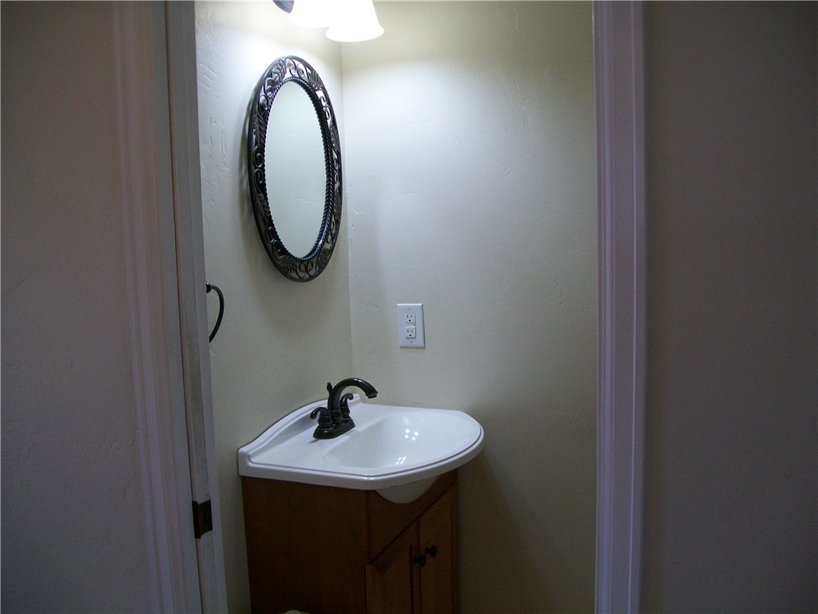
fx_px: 803
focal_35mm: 34
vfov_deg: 41.8
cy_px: 307
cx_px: 409
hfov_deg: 54.0
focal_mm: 6.1
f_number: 2.7
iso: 107
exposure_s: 1/60
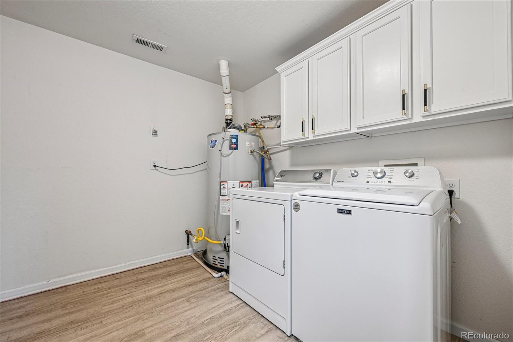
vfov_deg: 81.2
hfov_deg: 104.3
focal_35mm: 14
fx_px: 199
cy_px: 171
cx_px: 256
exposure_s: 1/10
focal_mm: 14
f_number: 10
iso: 400
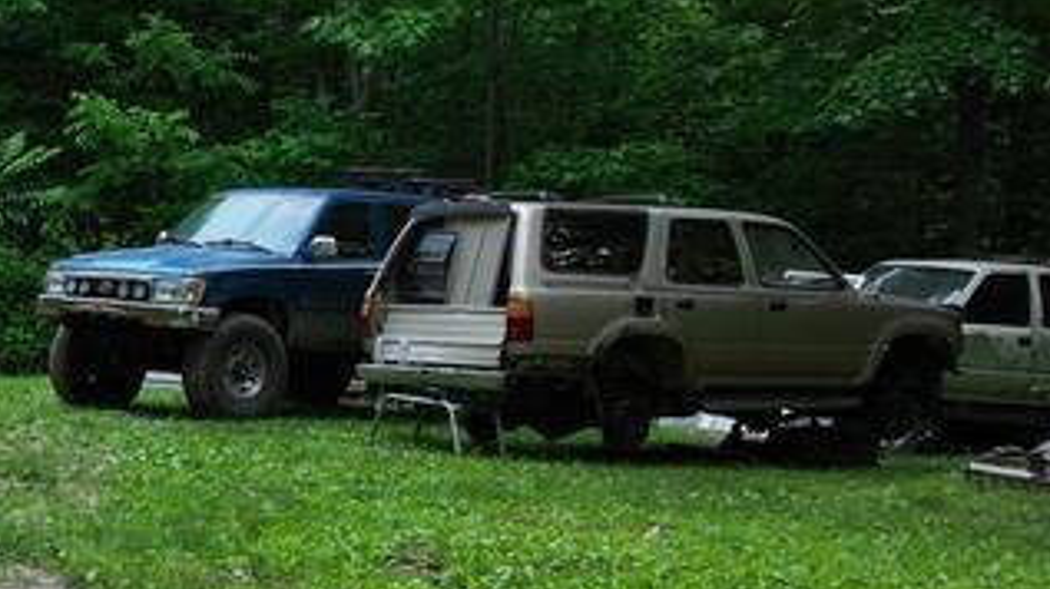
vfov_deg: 13.8
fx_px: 2421
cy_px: 508
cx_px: -166
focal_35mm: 87
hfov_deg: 22.7
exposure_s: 1/15
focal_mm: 12.29
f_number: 2.8
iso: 100
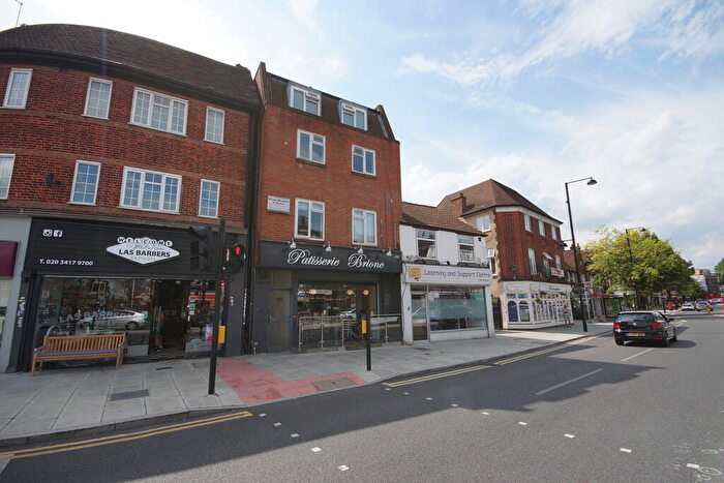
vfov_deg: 77.4
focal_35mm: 15
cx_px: 362
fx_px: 302
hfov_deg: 100.4
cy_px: 242
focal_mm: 10
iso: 100
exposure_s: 1/320
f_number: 8
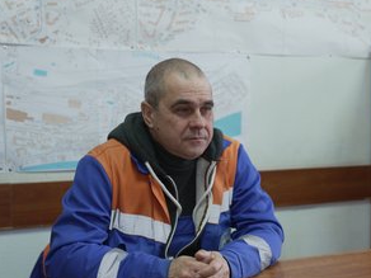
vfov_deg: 27.0
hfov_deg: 35.2
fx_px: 579
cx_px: 250
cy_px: 150
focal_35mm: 54
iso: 160
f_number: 2.8
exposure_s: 1/80
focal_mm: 41
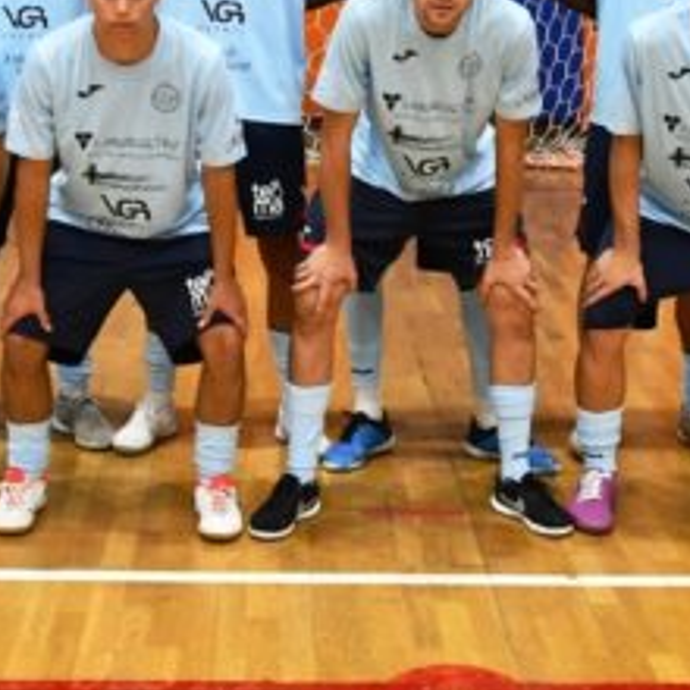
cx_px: 389
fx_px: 2909
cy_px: 85
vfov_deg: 13.4
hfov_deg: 13.5
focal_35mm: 129
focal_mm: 32
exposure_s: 1/125
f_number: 5.6
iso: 2500
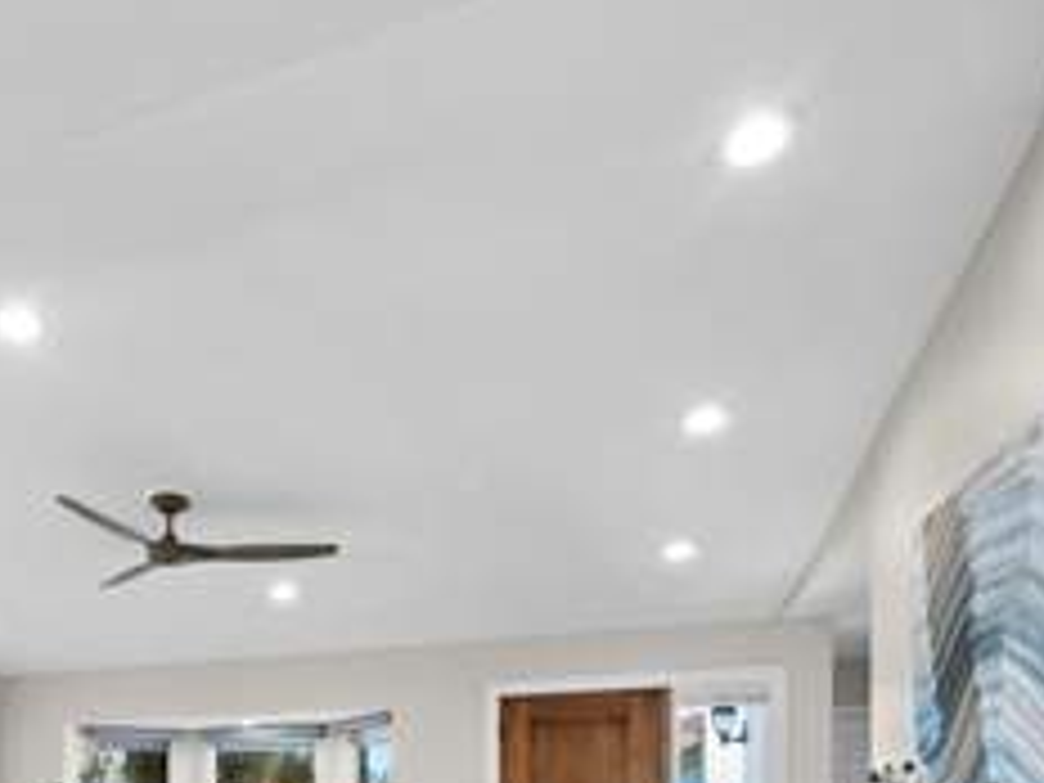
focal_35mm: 29
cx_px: 207
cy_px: 796
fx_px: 875
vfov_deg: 41.4
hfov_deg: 57.1
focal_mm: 7
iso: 400
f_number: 7.1
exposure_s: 1/5
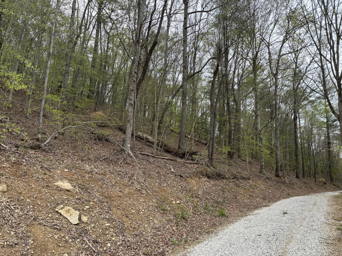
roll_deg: -0.4
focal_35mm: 26
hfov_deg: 67.3
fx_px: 257
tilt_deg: +14.1
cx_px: 170
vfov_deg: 53.0
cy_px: 123
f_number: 1.78
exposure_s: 1/1227
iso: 80
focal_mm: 6.86
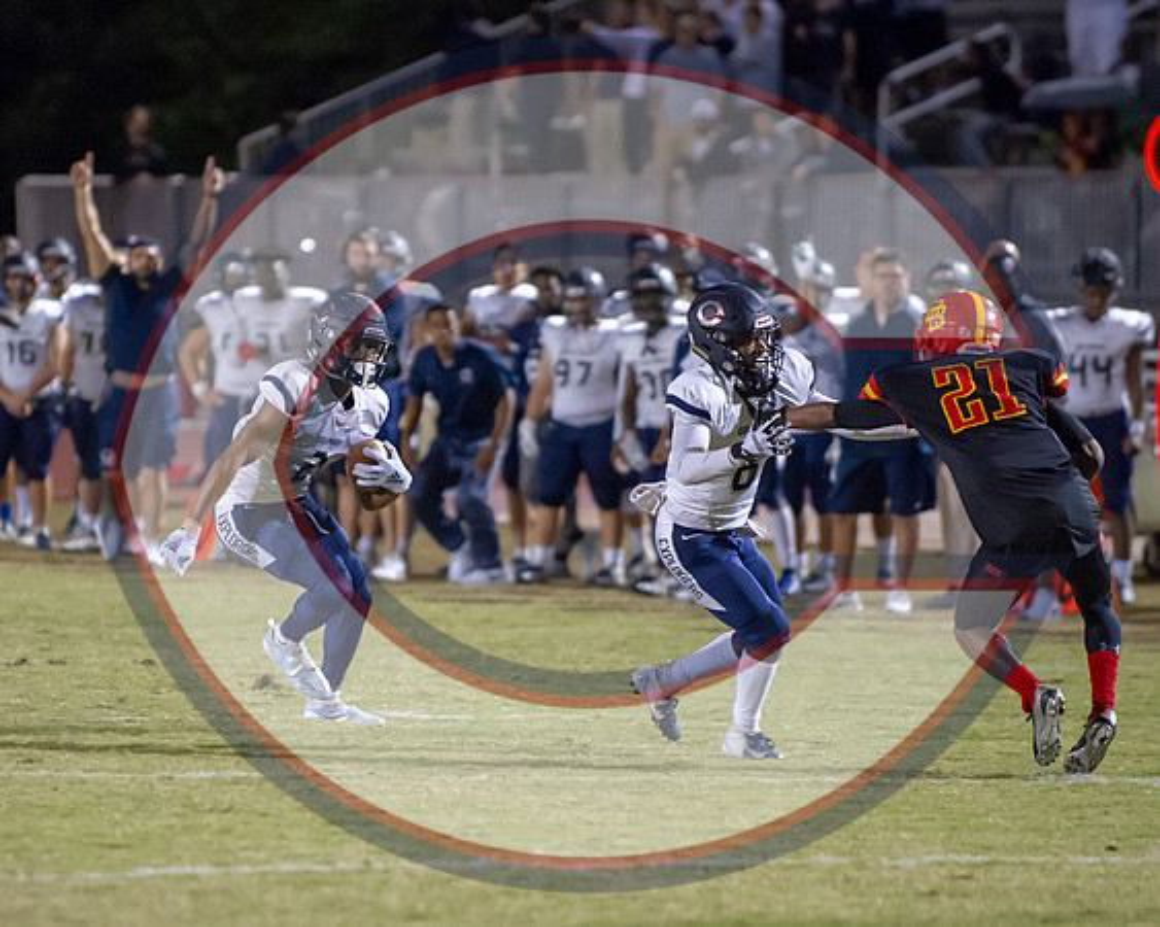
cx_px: 442
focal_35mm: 320
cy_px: 562
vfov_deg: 4.8
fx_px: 10998
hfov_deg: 6.0
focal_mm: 200
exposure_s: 1/800
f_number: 2.8
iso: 5000
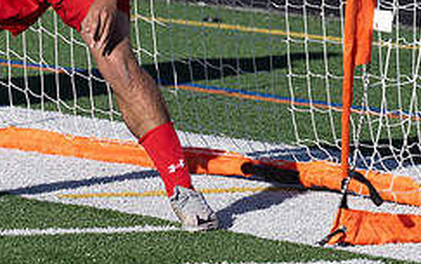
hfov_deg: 4.2
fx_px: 5727
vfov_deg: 2.6
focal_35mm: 499
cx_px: -76
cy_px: 93
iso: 110
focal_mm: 110
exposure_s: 1/1600
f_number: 4
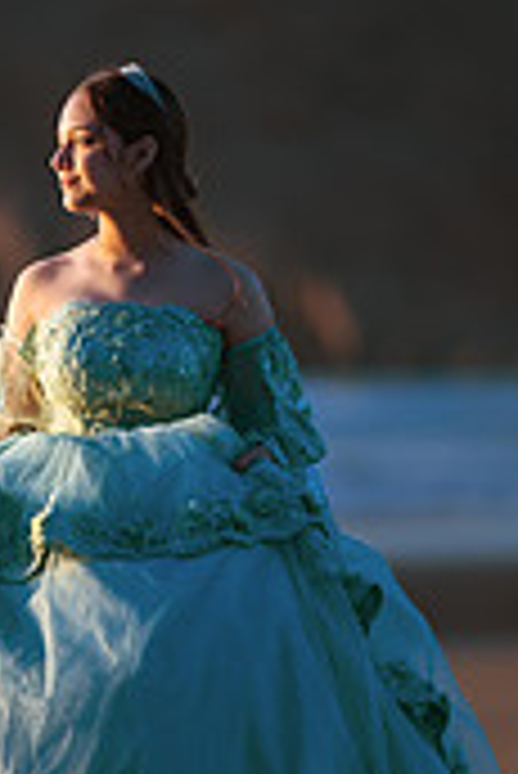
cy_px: 342
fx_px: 7603
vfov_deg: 5.8
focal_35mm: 353
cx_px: 36
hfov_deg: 3.9
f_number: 1.8
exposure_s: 1/800
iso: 100
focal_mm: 135
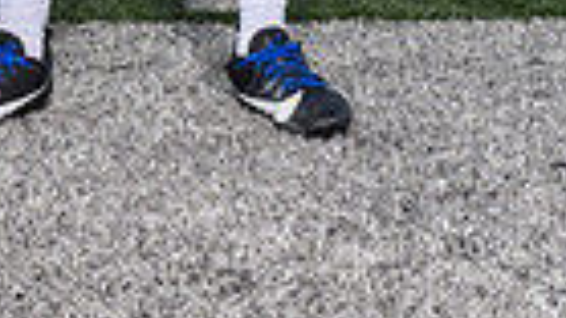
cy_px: -567
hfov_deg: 12.7
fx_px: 2535
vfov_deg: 6.6
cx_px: 90
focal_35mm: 169
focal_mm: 50
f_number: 11
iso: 160
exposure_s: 1/250
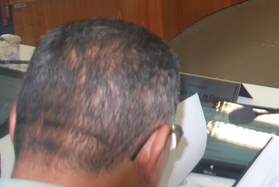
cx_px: 388
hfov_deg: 20.5
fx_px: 683
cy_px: -91
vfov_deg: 14.5
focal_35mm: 88
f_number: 3.5
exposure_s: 1/60
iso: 200
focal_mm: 18
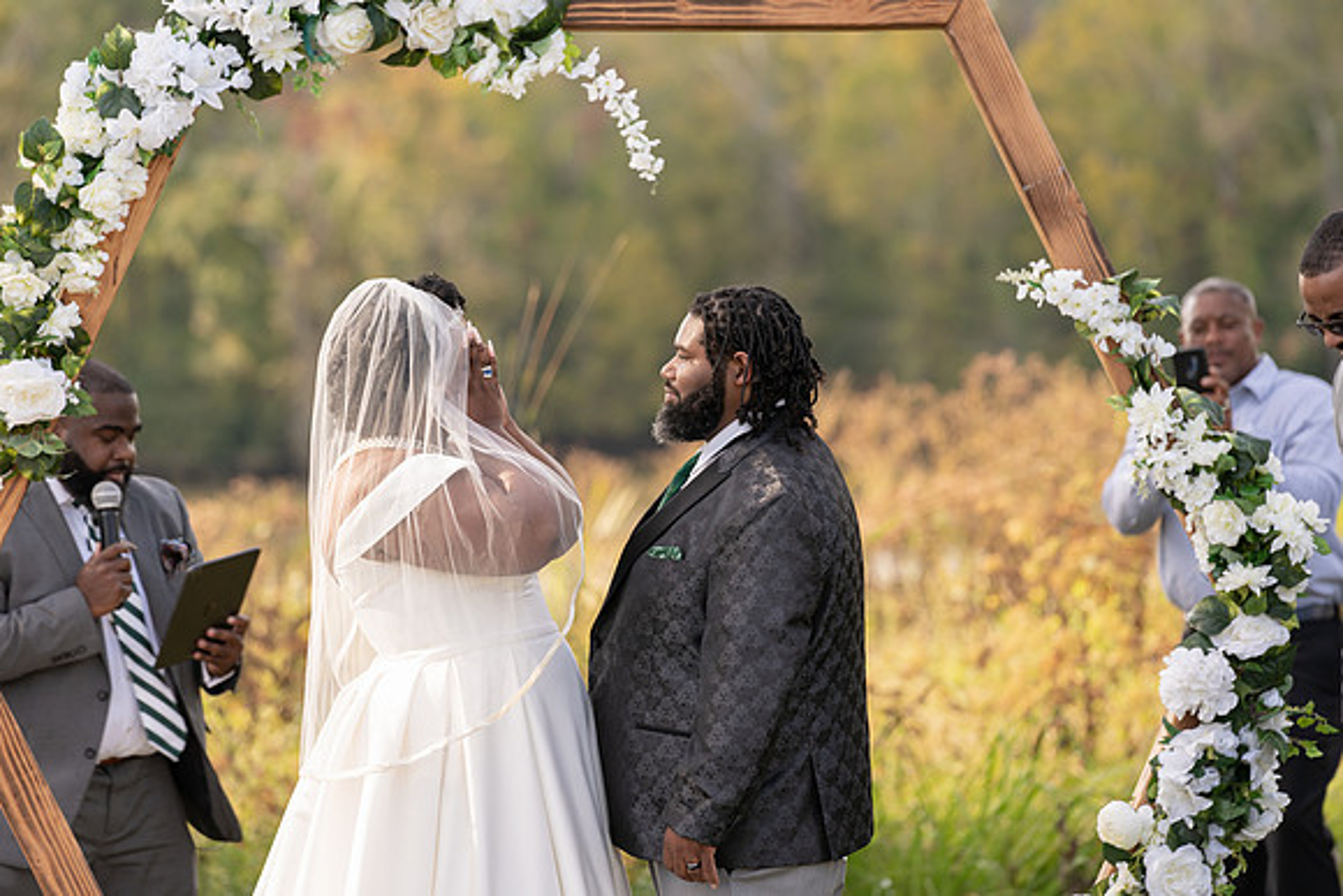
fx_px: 7217
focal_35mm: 193
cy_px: 448
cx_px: 672
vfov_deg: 7.1
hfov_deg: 10.6
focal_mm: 191
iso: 100
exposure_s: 1/160
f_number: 4
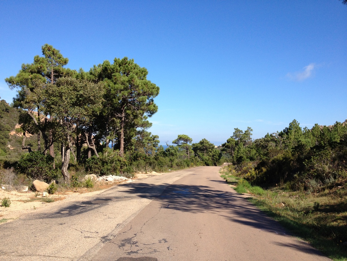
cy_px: 130
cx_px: 174
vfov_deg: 40.7
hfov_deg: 52.6
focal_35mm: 35
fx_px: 351
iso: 64
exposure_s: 1/1284
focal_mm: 4.28
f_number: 2.4
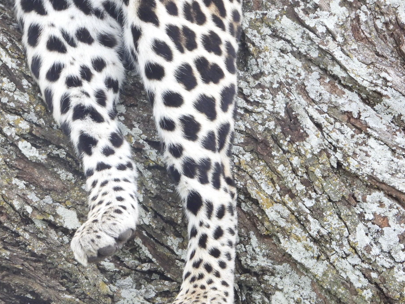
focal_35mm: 1448
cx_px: 150
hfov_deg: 1.4
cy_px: 193
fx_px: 16940
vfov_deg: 1.0
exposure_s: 1/250
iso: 400
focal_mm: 198
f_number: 5.6
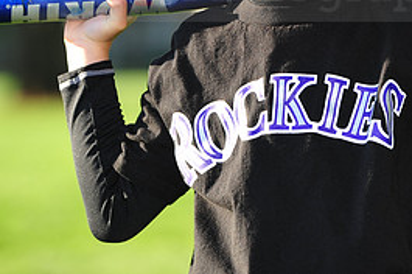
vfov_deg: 4.6
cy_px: -25
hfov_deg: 7.0
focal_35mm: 296
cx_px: 289
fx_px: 3383
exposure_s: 1/400
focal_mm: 135
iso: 200
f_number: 4.5
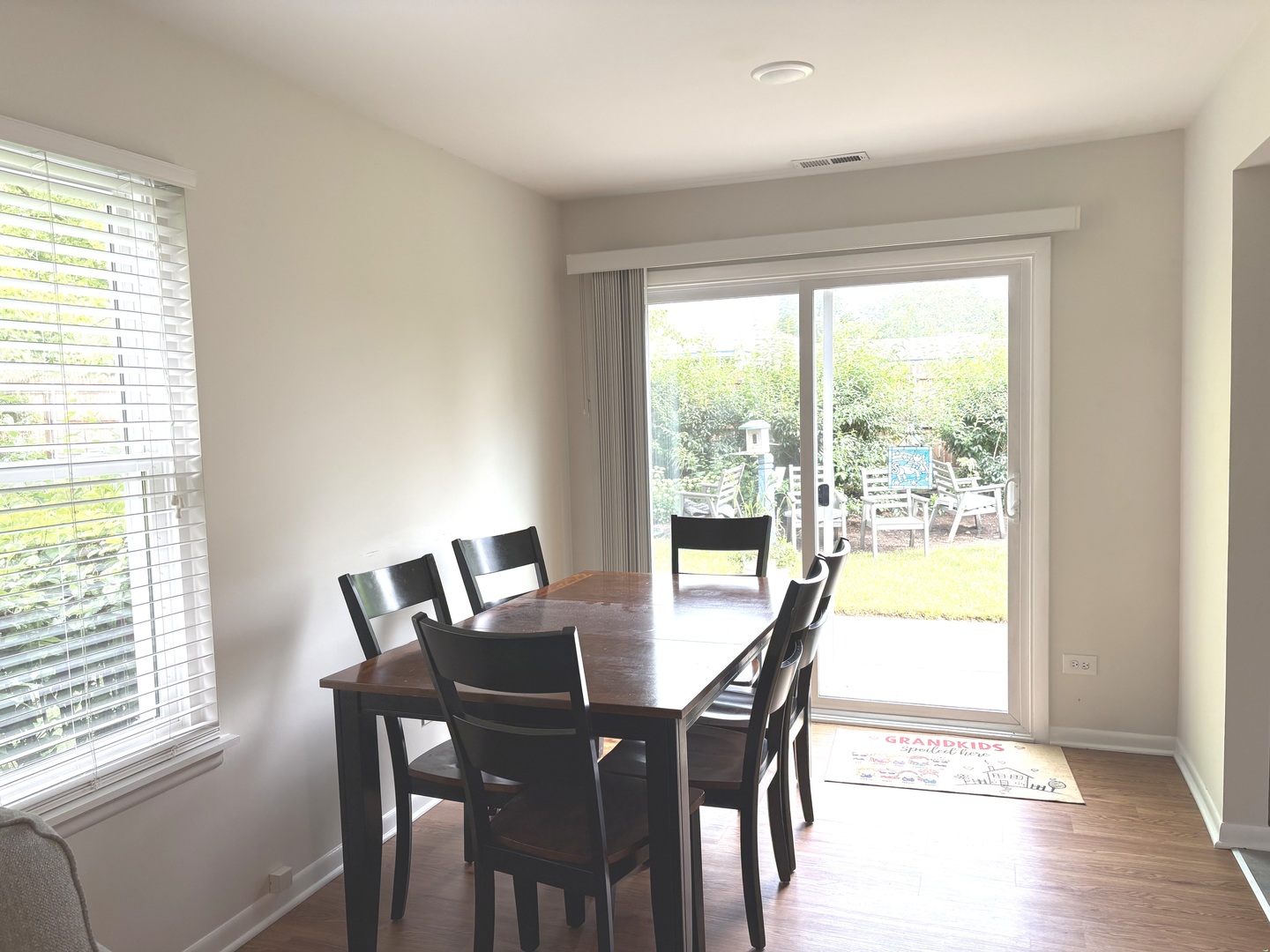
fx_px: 954
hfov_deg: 67.3
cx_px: 635
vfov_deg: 53.1
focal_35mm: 26
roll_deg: +1.9
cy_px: 476
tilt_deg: -4.3
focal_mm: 5.96
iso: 64
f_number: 1.6
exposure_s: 1/121
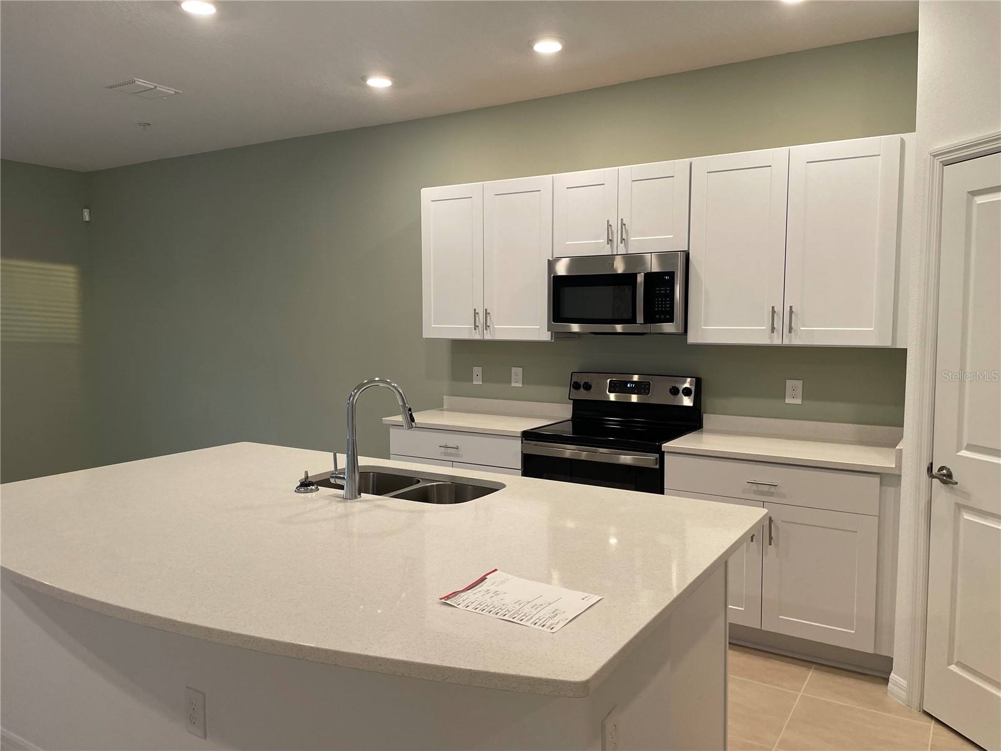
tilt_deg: -5.4
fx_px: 752
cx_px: 500
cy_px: 376
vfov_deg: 53.1
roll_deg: -0.1
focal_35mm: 26
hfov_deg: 67.3
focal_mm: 4.2
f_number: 1.6
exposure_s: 1/120
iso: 100
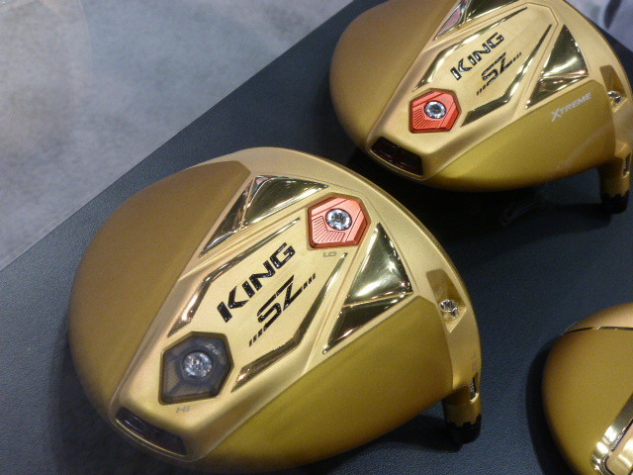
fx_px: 969
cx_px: 316
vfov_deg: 27.5
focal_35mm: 53
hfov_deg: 36.2
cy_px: 238
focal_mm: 9
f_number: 4.4
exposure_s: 1/40
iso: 400
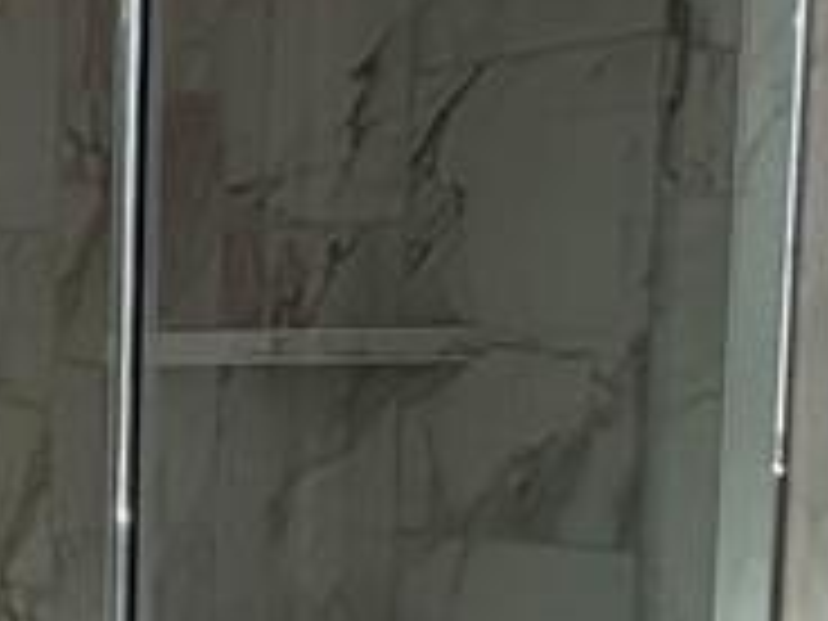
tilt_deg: -5.2
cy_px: 522
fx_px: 1866
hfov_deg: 18.3
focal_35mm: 78
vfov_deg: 18.7
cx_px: -756
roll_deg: +2.2
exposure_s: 1/266
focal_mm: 2.22
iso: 50
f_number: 2.2
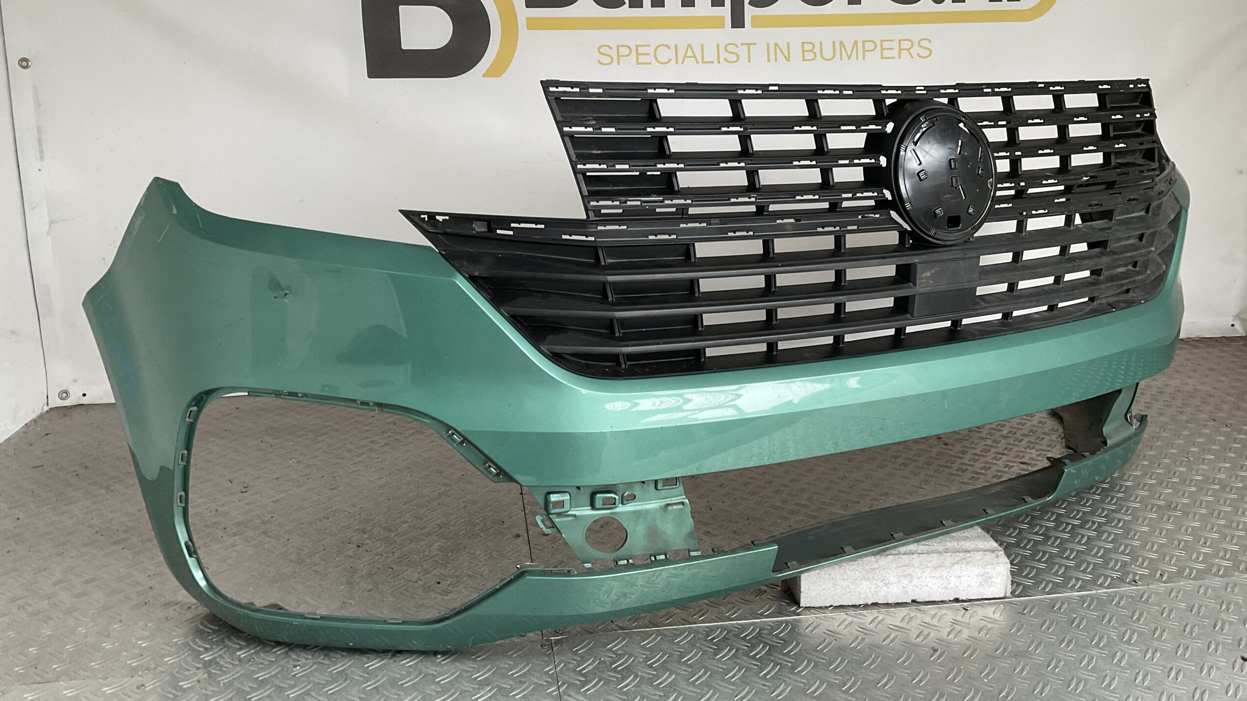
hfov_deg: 61.0
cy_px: 308
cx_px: 630
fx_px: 1058
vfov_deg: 36.6
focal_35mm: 32
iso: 50
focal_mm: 3
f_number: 1.8
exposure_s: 1/50
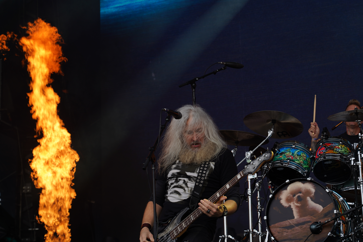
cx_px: 182
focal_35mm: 105
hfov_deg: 19.5
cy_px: 121
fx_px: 1059
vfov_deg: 13.0
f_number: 5.6
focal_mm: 105
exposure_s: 1/250
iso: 100
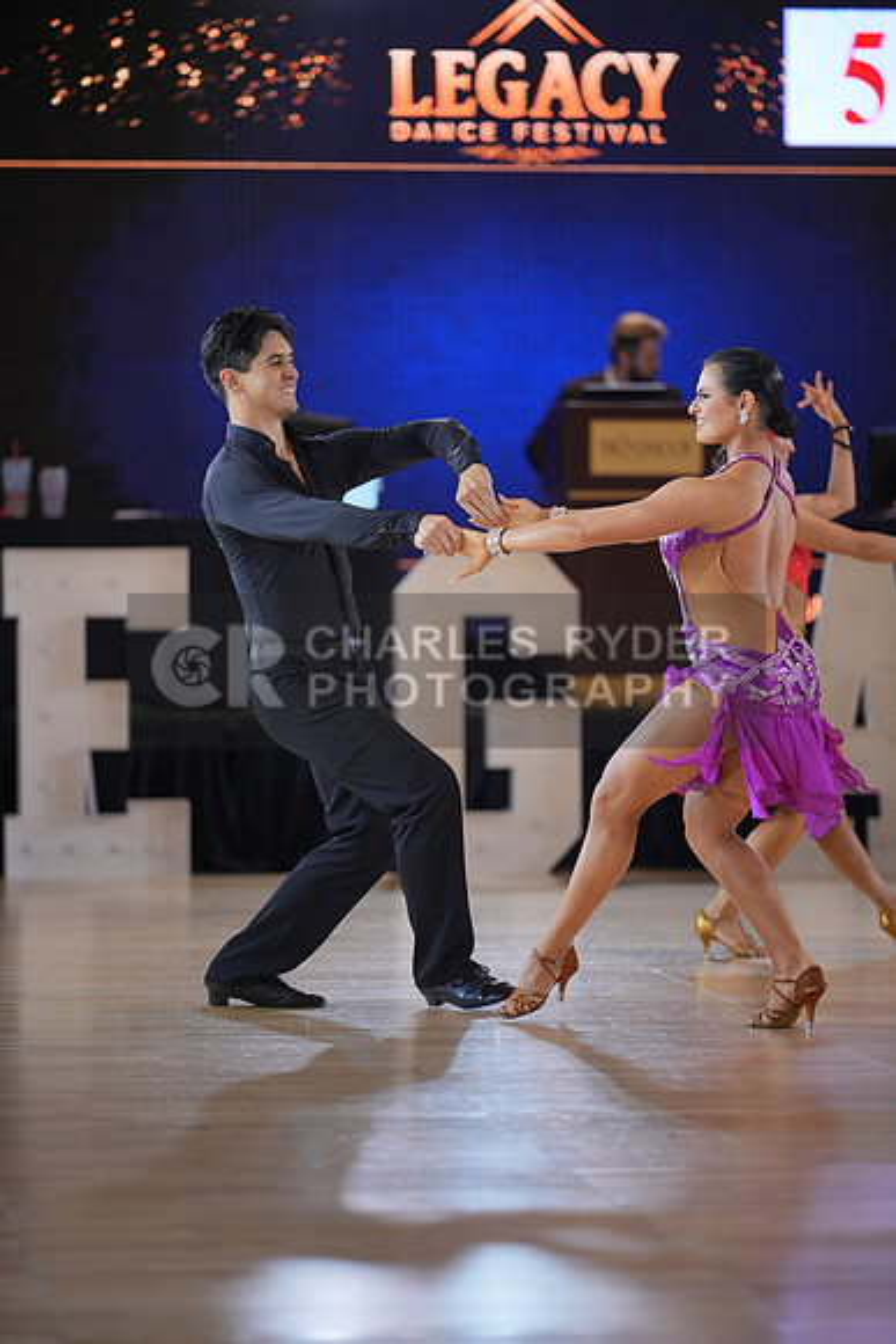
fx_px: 5186
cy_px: 672
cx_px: 448
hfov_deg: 9.9
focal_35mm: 139
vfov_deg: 14.8
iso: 800
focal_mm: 139
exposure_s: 1/500
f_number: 2
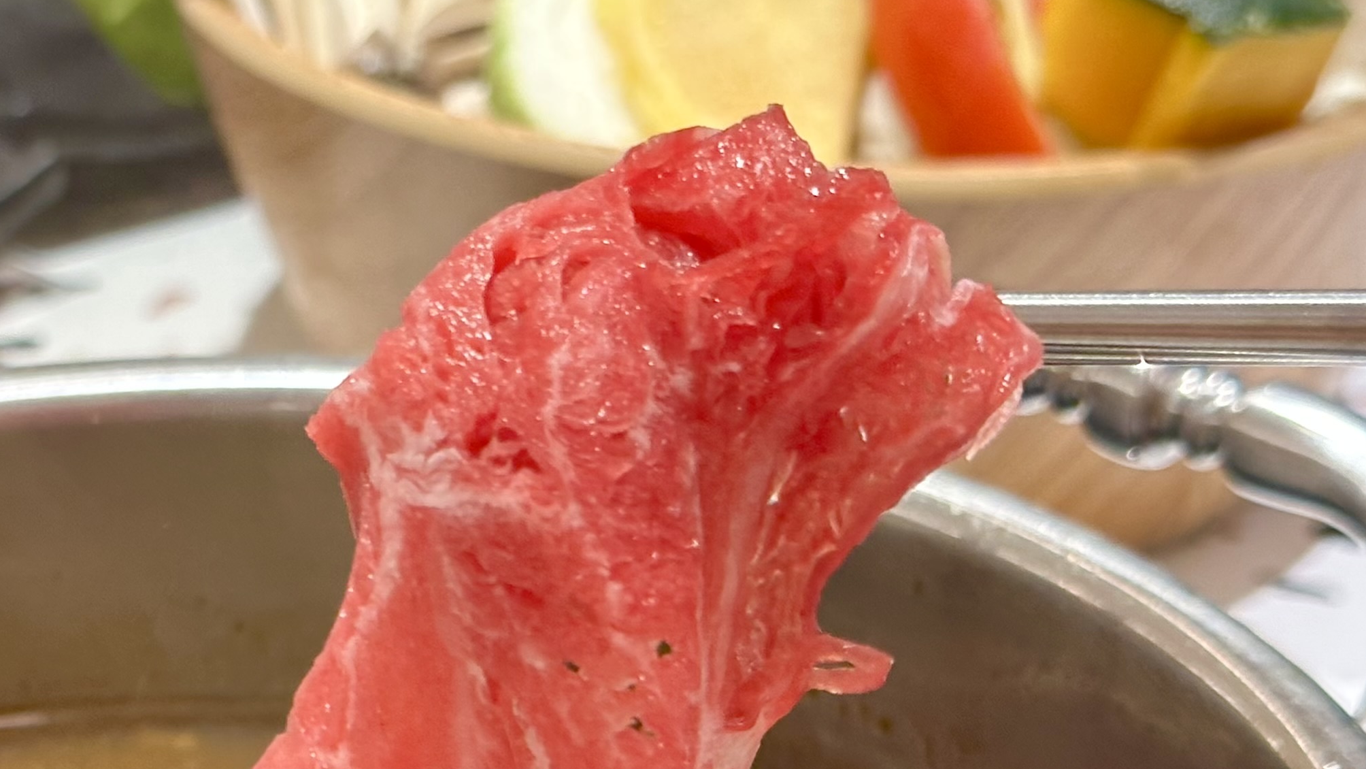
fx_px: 3804
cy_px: 881
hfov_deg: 20.0
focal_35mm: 105
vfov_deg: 11.4
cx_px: 124
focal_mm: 6.86
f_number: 1.78
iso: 250
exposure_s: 1/60
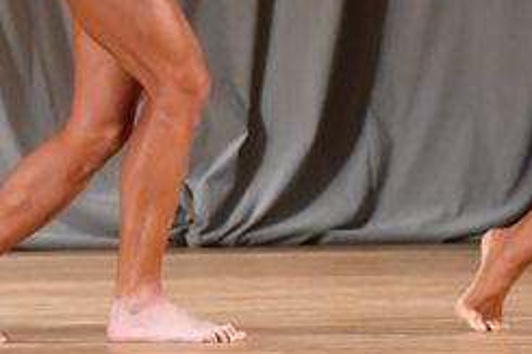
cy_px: -117
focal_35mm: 805
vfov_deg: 1.7
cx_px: 216
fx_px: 11888
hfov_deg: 2.6
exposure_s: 1/400
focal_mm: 170
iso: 4500
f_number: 5.6
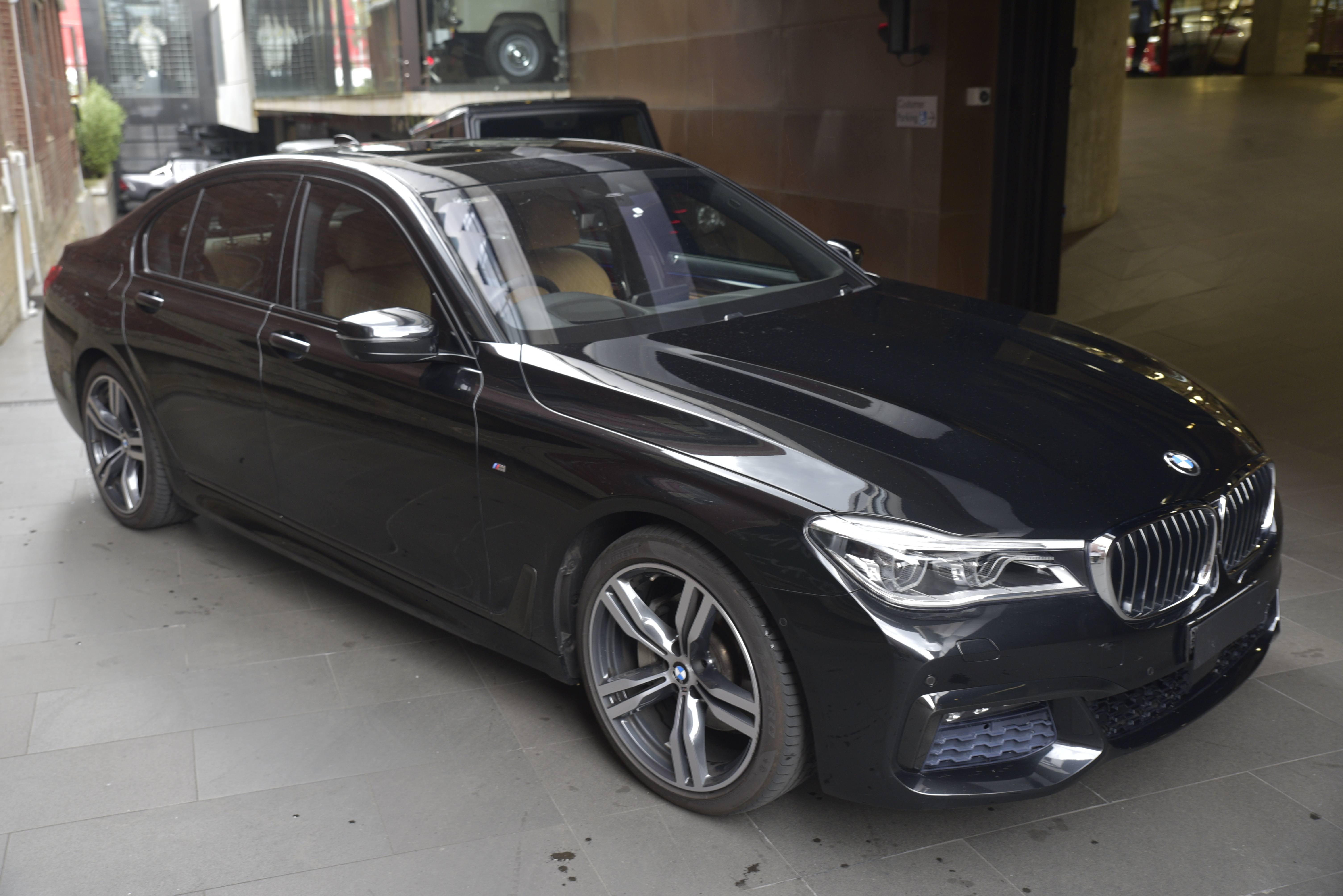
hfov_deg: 53.1
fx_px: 1343
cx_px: 672
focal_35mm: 36
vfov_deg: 36.9
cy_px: 448
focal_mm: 36
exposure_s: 1/50
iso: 320
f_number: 4.5
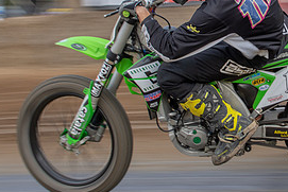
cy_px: 24
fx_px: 1305
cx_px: 270
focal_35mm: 163
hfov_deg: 12.5
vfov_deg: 8.4
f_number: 8
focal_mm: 46
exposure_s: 1/125
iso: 320
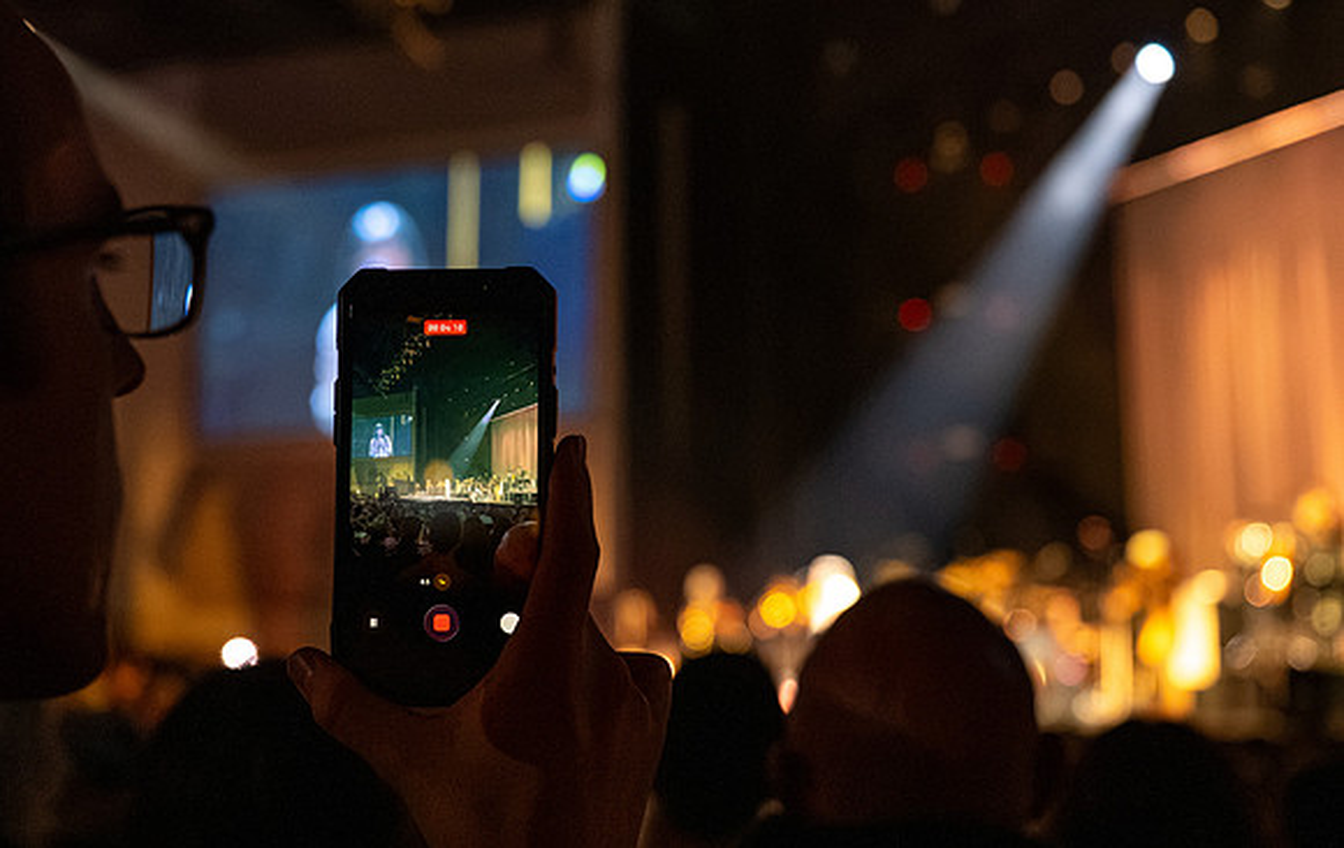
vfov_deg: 23.9
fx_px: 2005
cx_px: 634
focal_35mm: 55
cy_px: 385
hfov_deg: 37.1
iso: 4000
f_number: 2.8
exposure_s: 1/125
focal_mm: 36
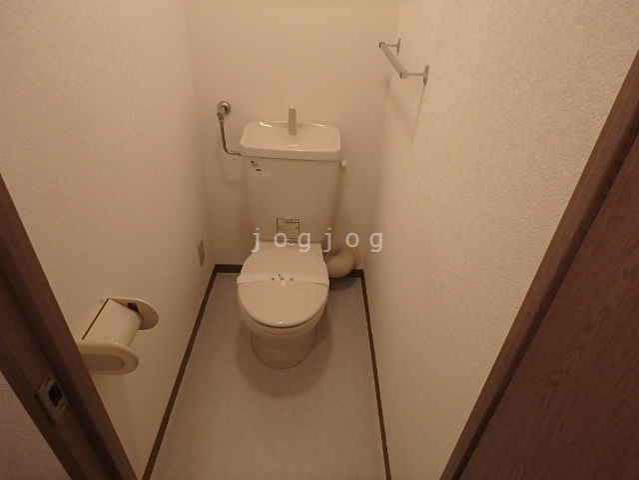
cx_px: 320
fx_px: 388
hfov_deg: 79.0
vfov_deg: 63.4
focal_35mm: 21
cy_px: 240
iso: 320
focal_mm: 3.7
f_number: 3.5
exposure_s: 1/30
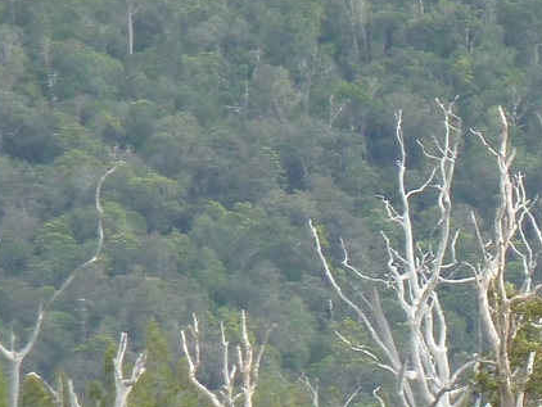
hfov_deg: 1.7
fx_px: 17813
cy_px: 229
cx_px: 814
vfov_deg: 1.3
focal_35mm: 1137
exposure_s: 1/125
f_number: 4.9
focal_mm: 49.2
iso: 125
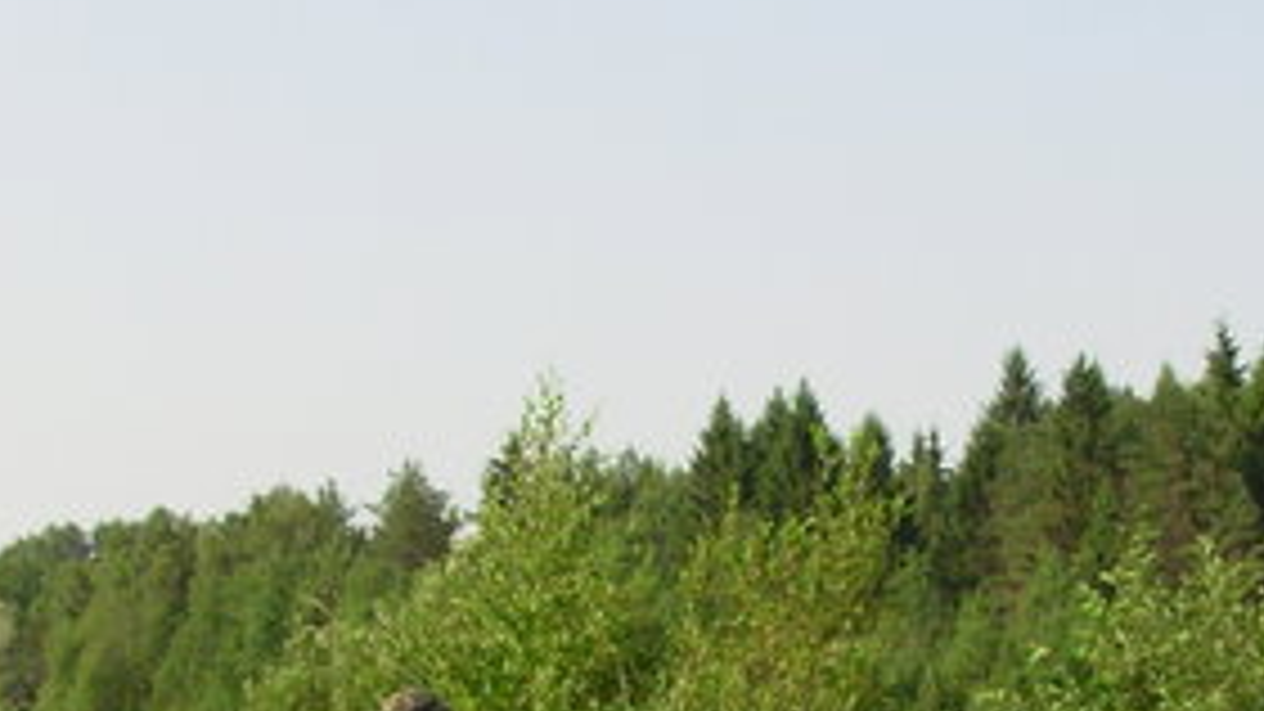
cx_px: 738
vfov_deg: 10.2
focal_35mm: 118
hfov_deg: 18.1
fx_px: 3955
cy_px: 774
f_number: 2.9
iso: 50
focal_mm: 6.3
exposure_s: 1/704
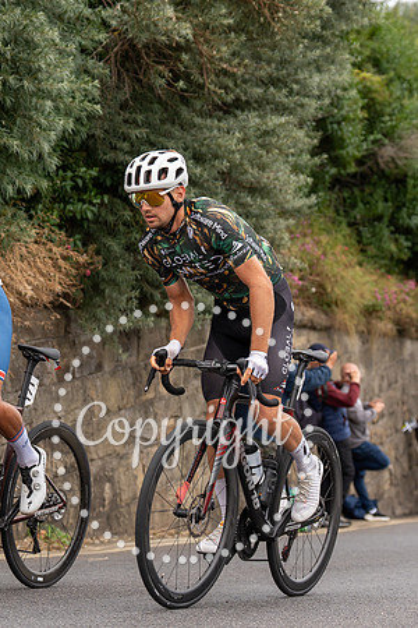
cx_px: 239
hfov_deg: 11.8
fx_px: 2026
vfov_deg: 17.6
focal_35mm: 116
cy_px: 280
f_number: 3.5
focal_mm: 70
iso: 320
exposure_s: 1/1000
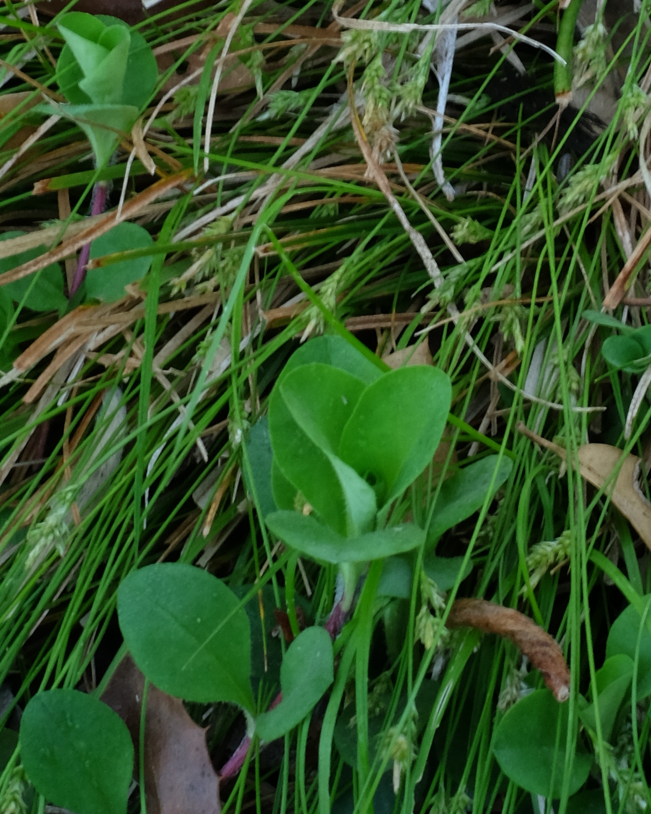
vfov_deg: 10.3
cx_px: 749
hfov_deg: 8.2
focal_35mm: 188
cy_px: 237
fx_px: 4528
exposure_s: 1/1.5
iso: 800
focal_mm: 41.3
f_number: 14
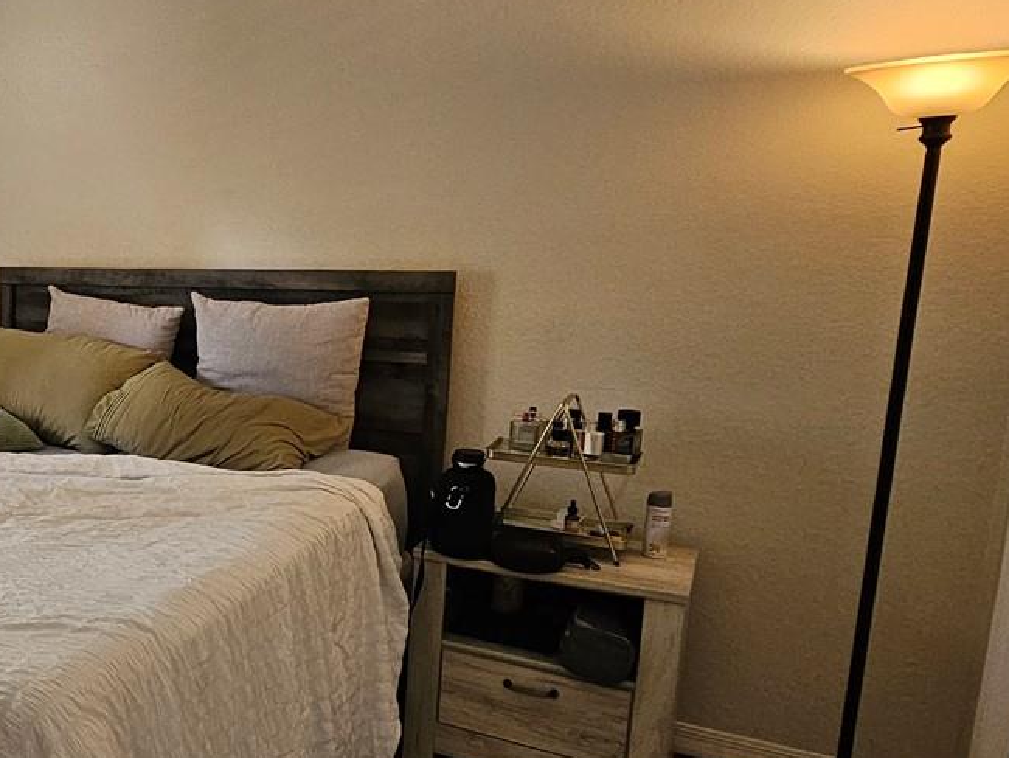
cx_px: -68
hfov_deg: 44.9
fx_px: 933
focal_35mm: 32
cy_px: 416
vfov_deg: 44.1
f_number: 2.2
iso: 250
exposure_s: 1/60
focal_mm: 2.2
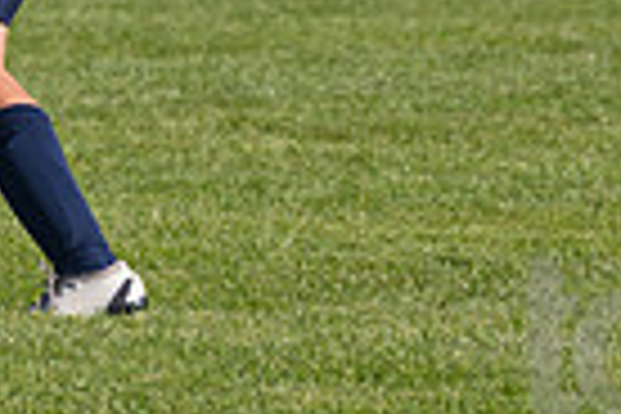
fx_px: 16628
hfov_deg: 2.1
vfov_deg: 1.4
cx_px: 27
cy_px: -214
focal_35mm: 964
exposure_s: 1/2000
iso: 320
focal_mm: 230
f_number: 5.6
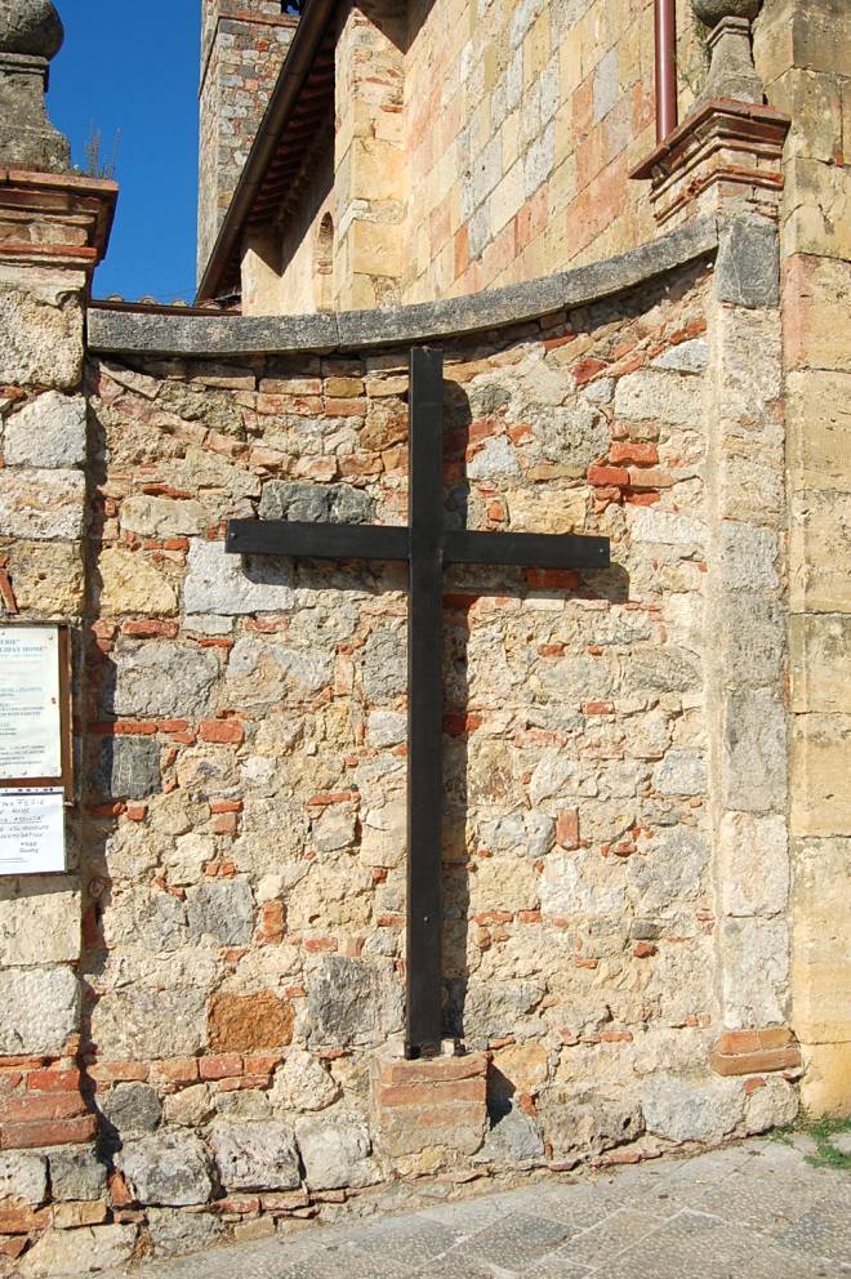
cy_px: 640
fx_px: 1278
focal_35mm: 36
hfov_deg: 36.8
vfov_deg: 53.2
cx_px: 426
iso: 200
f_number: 11
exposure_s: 1/400
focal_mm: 24
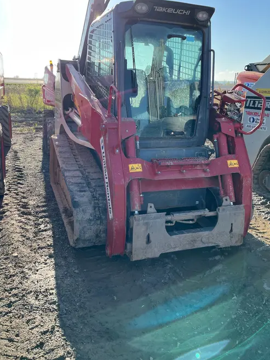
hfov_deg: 48.2
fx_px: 301
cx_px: 120
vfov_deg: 61.5
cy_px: 160
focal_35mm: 29
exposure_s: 1/1163
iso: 50
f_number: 1.6
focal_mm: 5.1
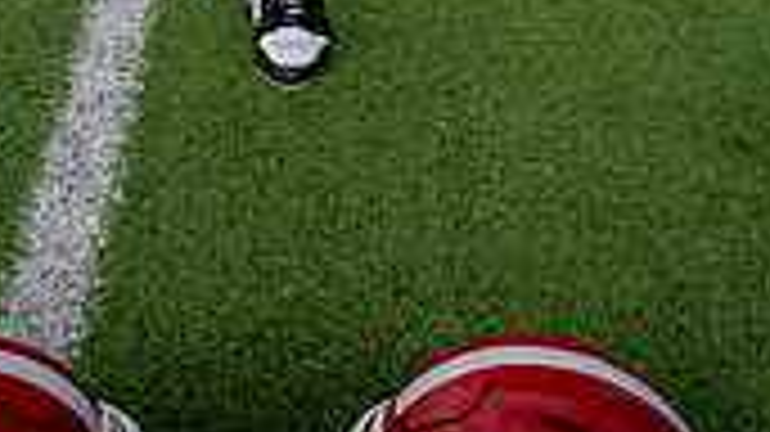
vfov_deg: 11.3
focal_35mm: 91
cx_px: 315
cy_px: -558
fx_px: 1857
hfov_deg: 23.4
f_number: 5.6
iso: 640
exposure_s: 1/250
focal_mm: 33
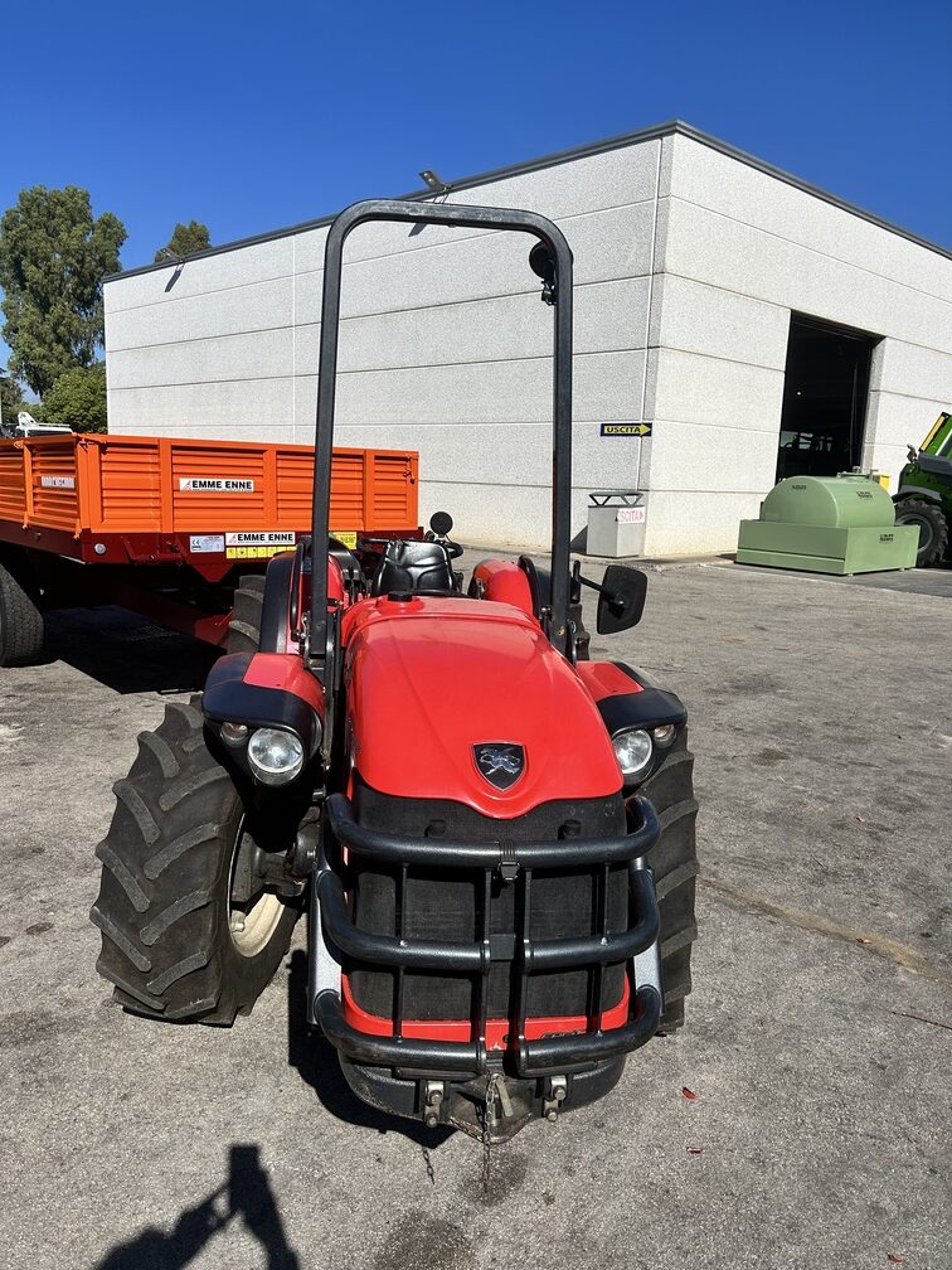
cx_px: 476
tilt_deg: -9.4
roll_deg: -2.1
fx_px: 953
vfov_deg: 67.3
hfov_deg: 53.1
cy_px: 635
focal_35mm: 26
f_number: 1.5
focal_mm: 5.7
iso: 50
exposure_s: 1/6579
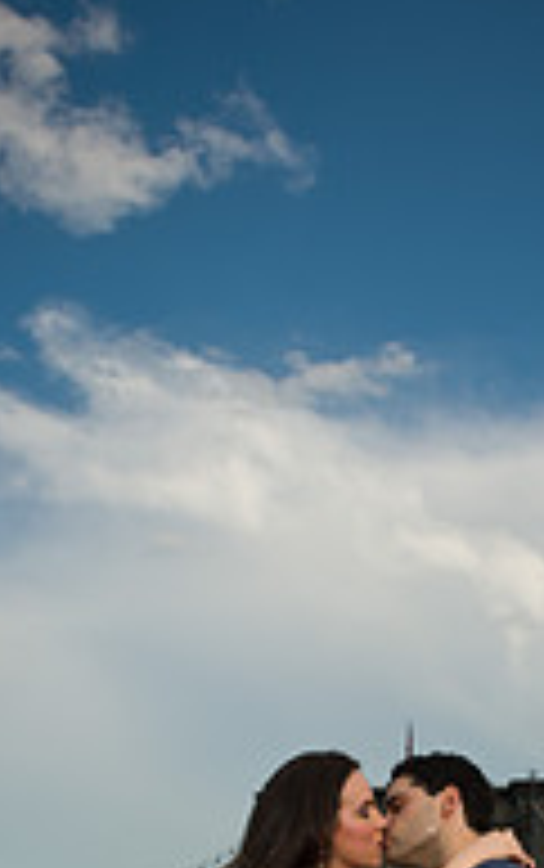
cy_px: 850
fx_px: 1349
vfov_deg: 33.0
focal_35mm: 57
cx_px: 375
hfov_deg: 22.7
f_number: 5
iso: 200
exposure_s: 1/1000
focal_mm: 24
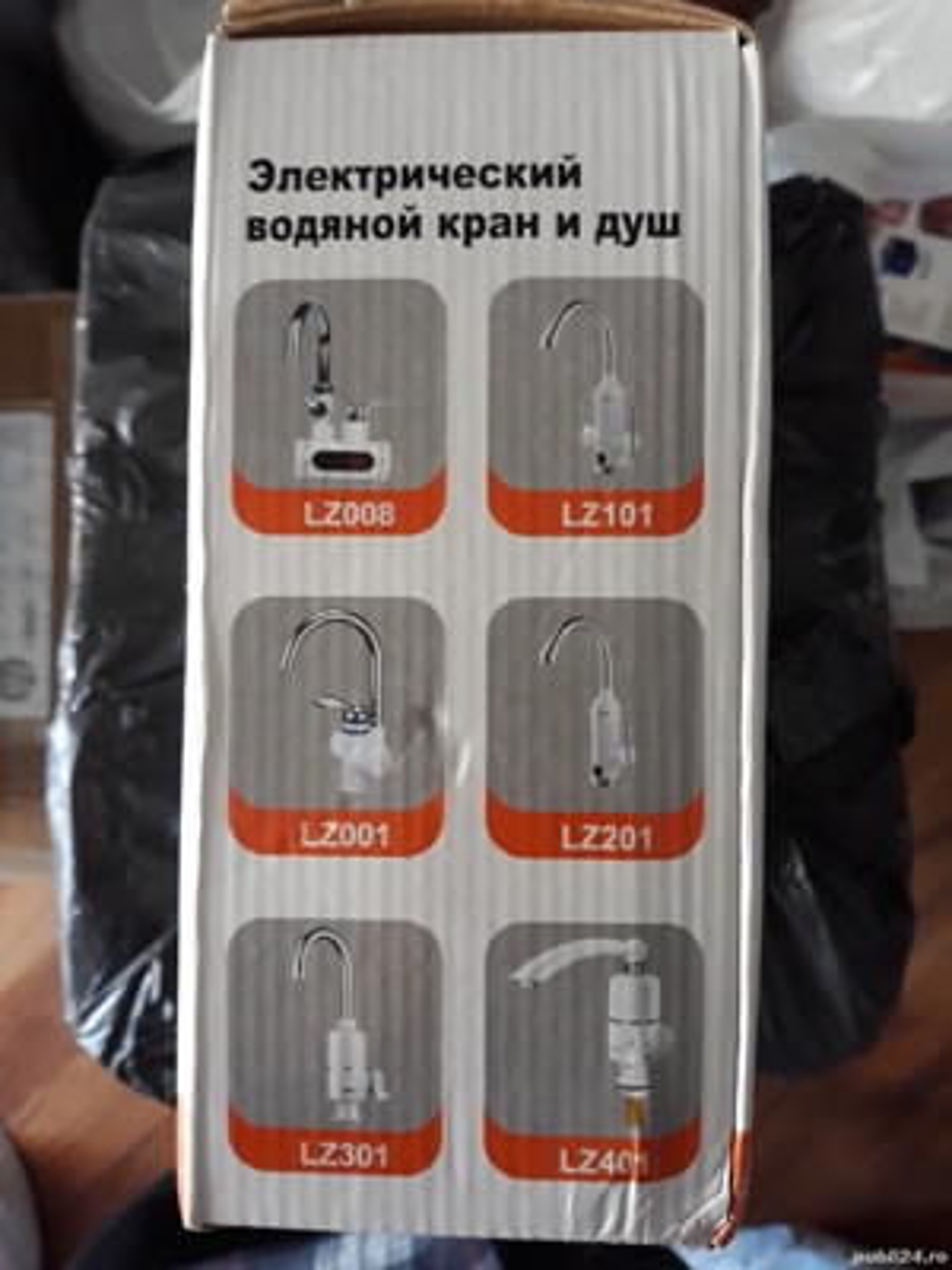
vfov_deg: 65.3
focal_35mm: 27
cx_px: 476
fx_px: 990
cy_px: 635
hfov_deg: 51.4
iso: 200
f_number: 1.7
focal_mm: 3.71
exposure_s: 1/25
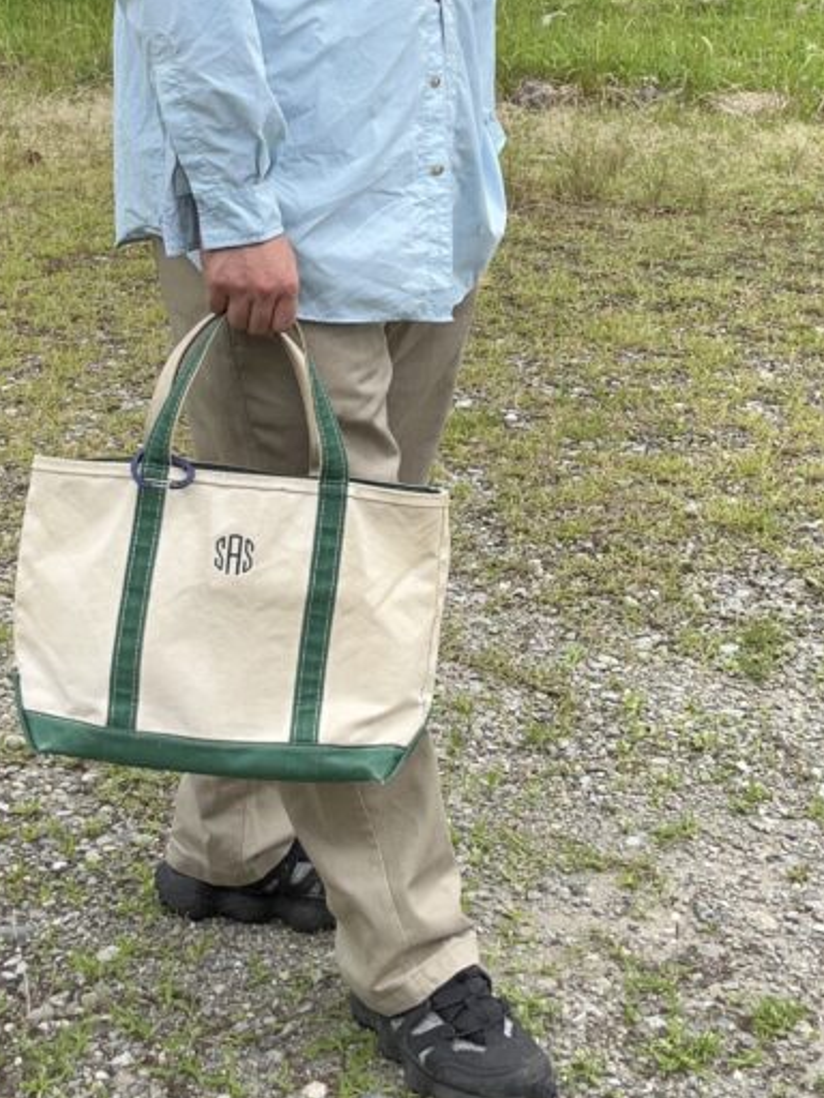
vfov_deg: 31.2
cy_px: 191
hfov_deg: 24.4
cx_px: 350
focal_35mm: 60
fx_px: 1904
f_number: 1.9
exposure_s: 1/857
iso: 25
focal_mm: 2.69
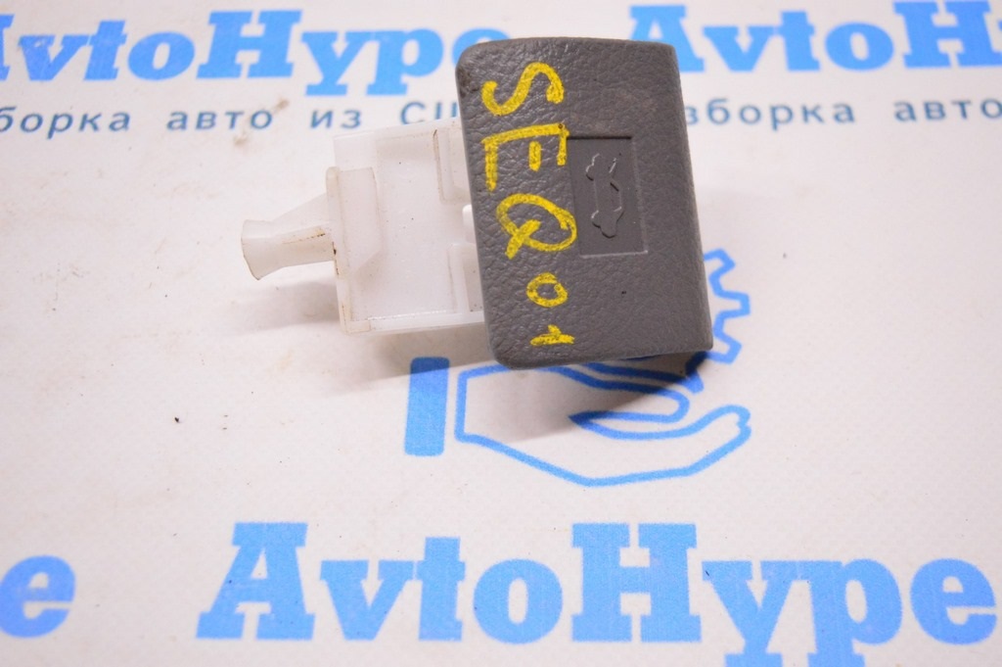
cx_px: 501
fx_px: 1418
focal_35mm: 51
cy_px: 334
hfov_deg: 38.9
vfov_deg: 26.4
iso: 3200
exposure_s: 1/320
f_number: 4.5
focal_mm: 34
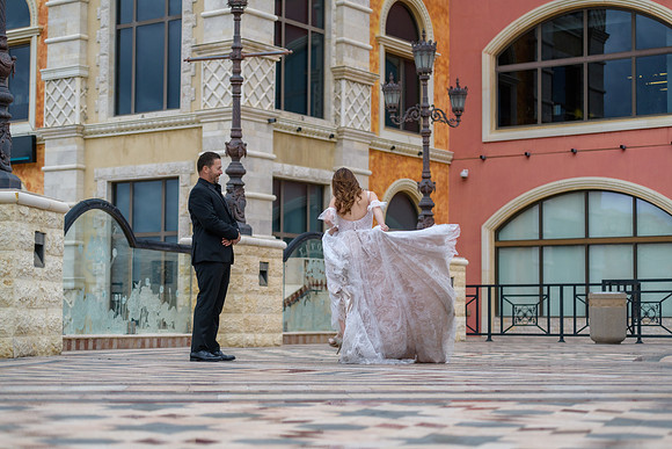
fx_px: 1307
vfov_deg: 19.5
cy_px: 224
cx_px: 336
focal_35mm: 70
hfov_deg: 28.8
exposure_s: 1/3200
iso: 400
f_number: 2.8
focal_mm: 70
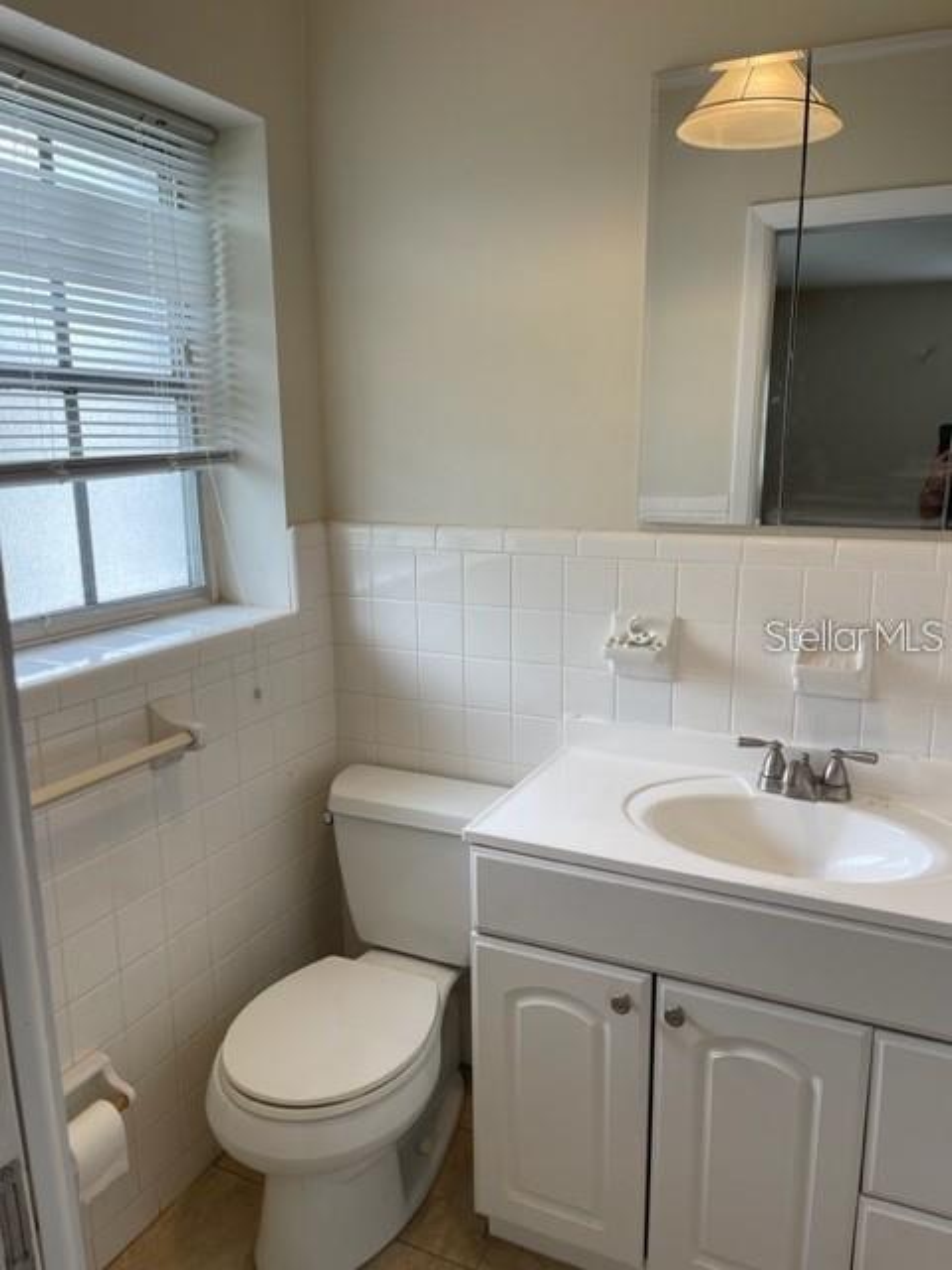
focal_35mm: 26
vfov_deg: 67.3
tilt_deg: -12.7
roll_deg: -0.2
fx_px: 953
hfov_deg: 53.1
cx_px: 476
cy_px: 635
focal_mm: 5.1
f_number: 1.6
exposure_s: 1/120
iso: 50
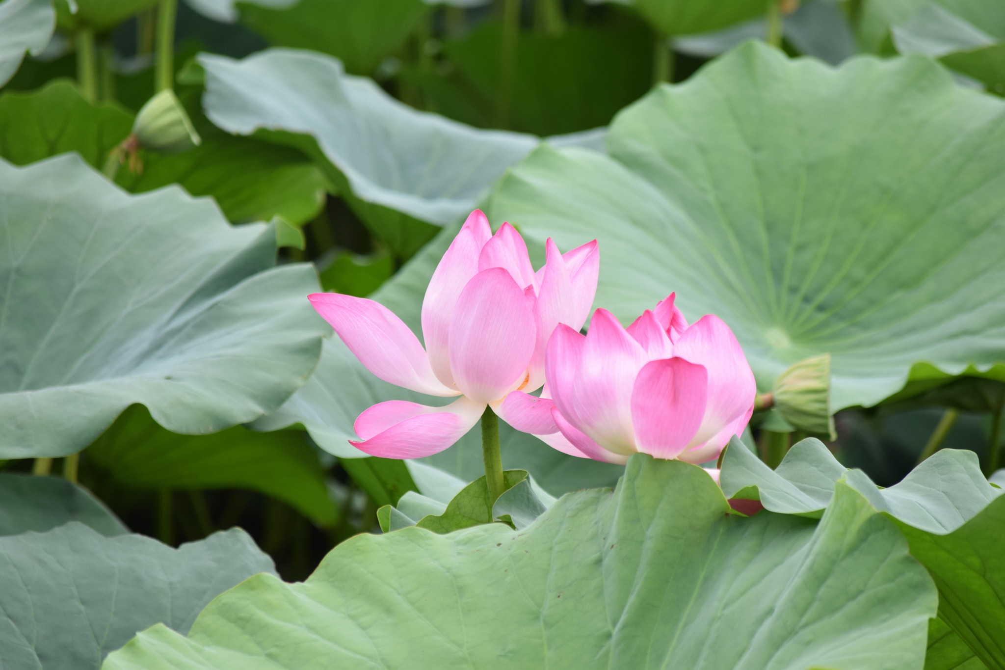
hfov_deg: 6.9
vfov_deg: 4.6
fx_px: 8374
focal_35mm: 300
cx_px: 502
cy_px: 335
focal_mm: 200
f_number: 5.6
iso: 100
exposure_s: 1/250
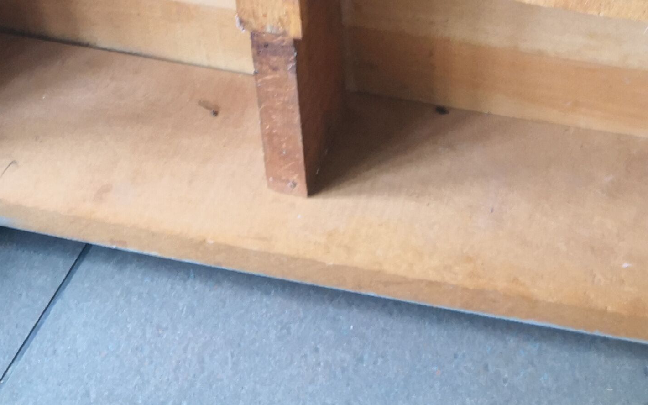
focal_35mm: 80
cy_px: -256
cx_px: 531
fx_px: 1413
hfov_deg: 25.3
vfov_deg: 14.8
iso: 125
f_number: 1.6
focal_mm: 3.95
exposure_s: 1/33.3
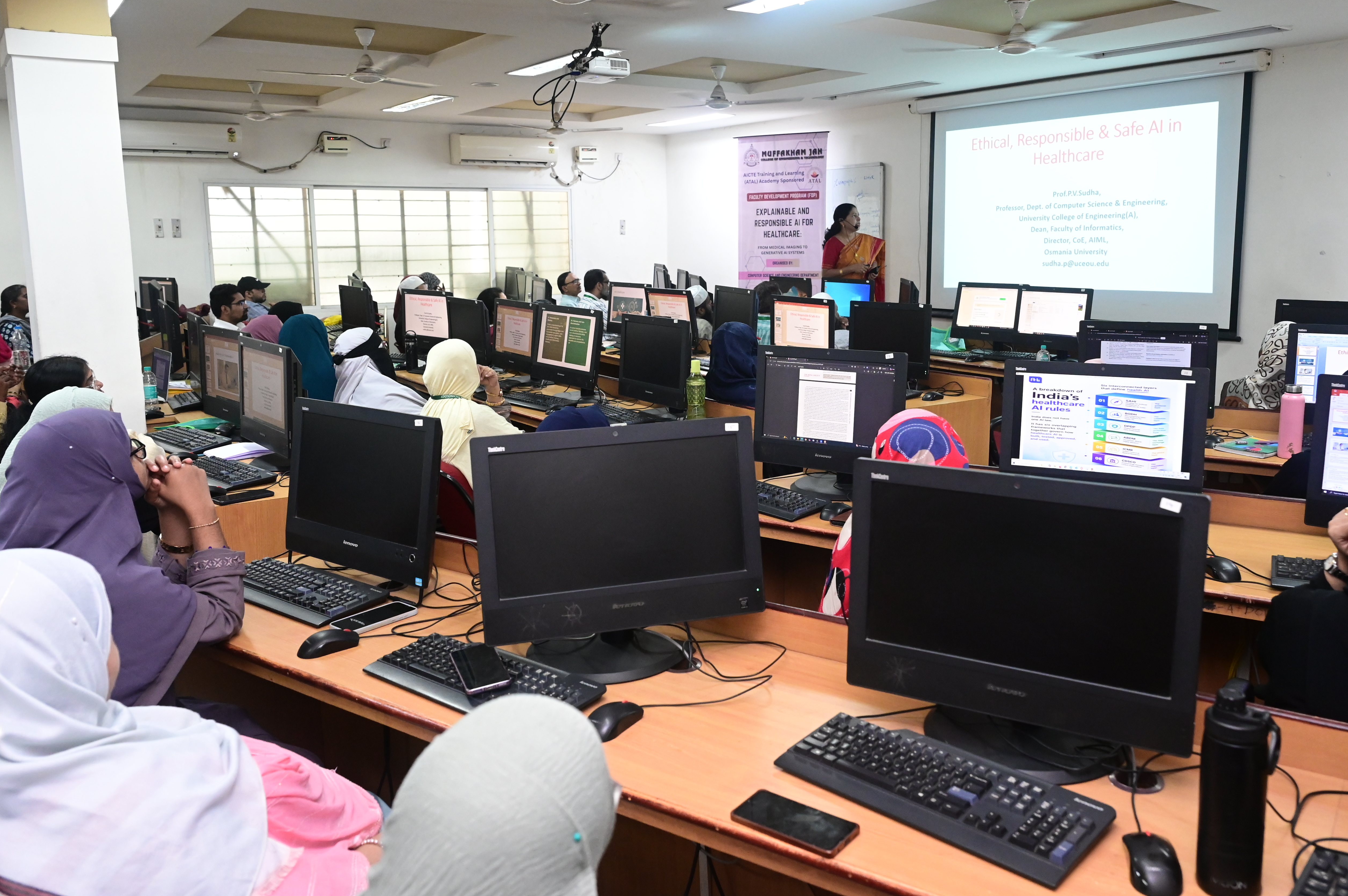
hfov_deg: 63.6
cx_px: 723
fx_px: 1085
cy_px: 406
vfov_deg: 44.9
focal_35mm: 29
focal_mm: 24
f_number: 4.5
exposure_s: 1/125
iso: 4000
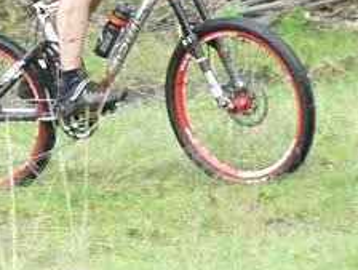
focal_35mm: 597
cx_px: -54
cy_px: 22
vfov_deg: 2.5
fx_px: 6187
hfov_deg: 3.3
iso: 800
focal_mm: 37.1
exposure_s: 1/250
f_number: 3.7
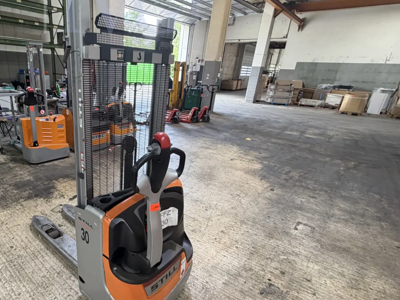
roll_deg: -2.9
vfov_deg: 60.8
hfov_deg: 74.0
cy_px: 173
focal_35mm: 22
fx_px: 254
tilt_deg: -20.9
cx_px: 133
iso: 250
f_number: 2.2
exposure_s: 1/50
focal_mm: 2.22
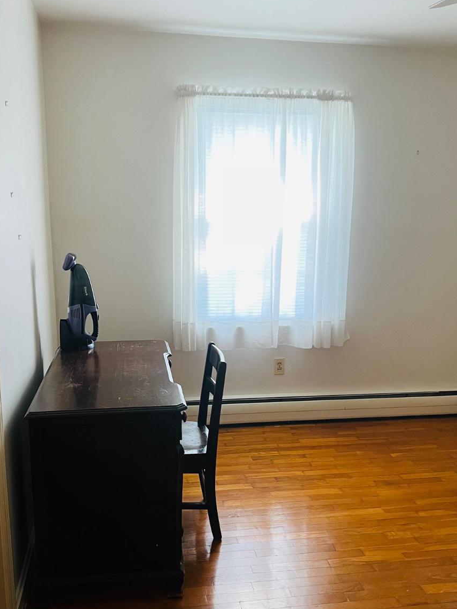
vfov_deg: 52.4
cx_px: 227
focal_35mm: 35
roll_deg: +0.2
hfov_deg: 40.7
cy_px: 351
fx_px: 616
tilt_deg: -11.3
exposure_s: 1/60
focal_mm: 5.7
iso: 200
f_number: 1.5
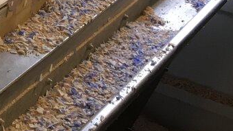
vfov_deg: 8.0
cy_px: -56
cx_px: -278
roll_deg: -3.7
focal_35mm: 149
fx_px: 921
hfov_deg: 12.2
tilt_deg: -19.3
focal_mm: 4.15
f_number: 2.2
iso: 80
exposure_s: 1/33
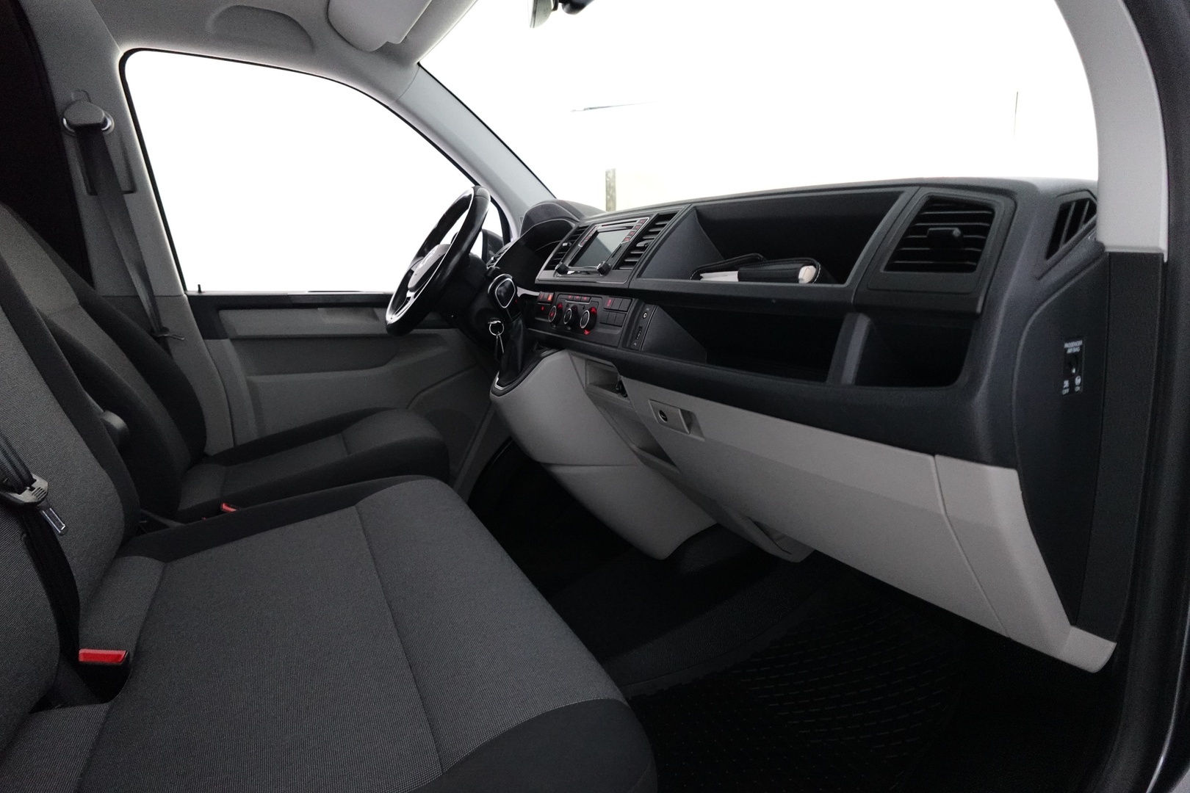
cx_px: 595
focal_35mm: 20
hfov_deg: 84.0
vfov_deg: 61.9
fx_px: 661
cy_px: 396
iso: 2500
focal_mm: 7.6
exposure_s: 1/80
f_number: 2
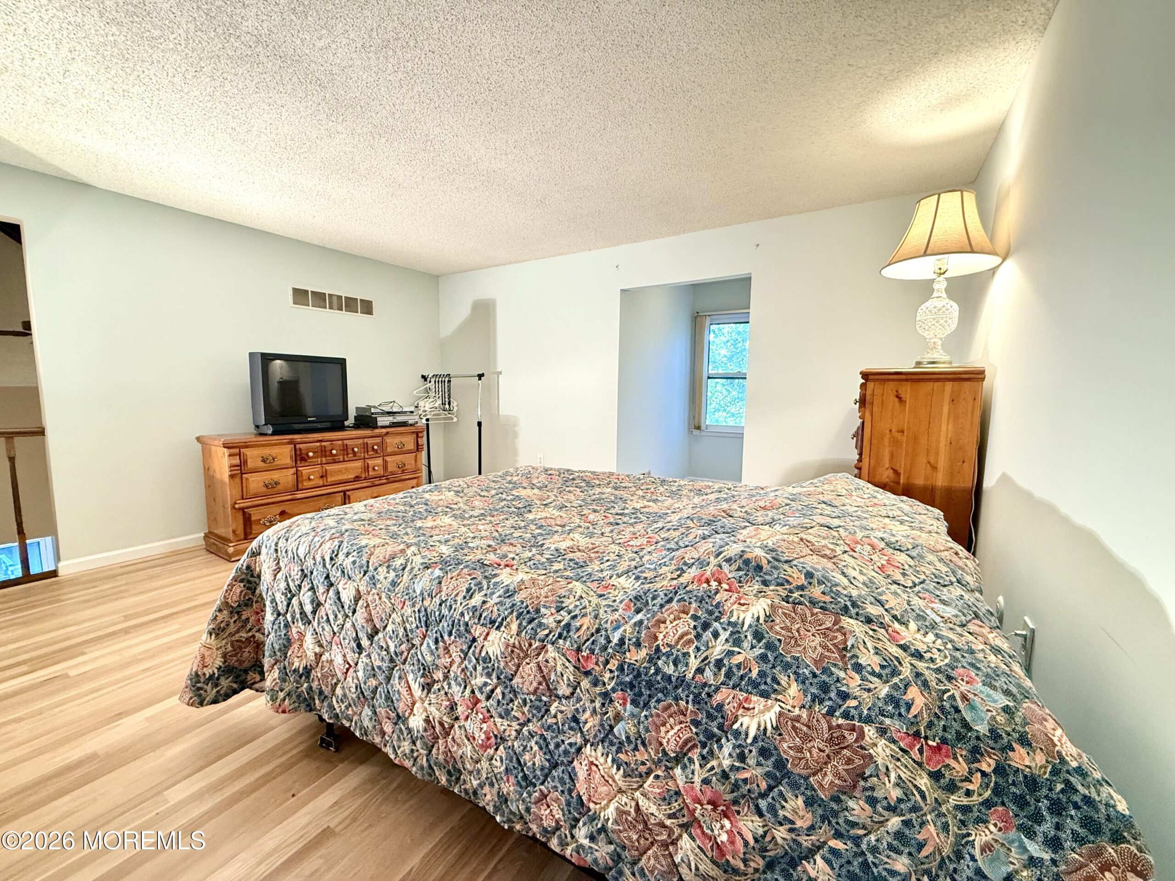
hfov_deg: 102.1
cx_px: 588
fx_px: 475
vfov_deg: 85.7
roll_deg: -1.0
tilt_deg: -6.2
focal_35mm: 14
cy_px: 440
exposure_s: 1/60
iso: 400
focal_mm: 2.22
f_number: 2.2
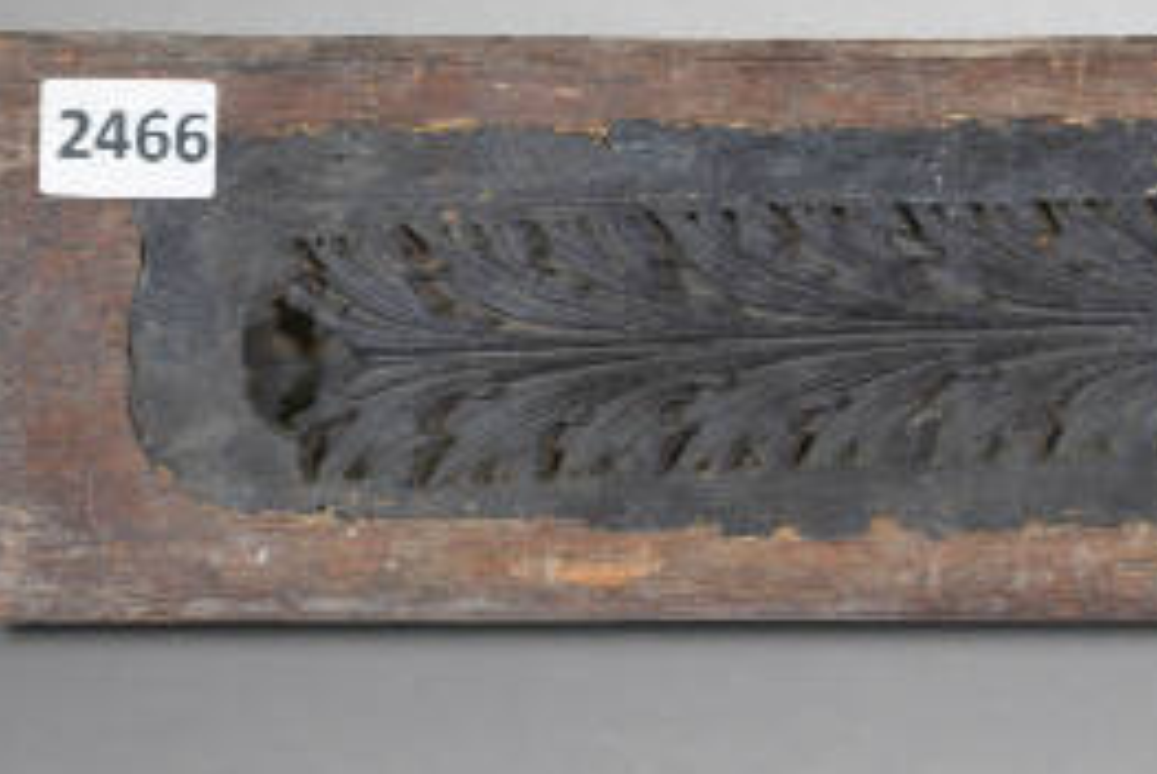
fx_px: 3668
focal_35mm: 114
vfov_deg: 12.0
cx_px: 985
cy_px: 220
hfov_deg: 17.7
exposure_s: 1/4
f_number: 11
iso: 100
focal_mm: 60
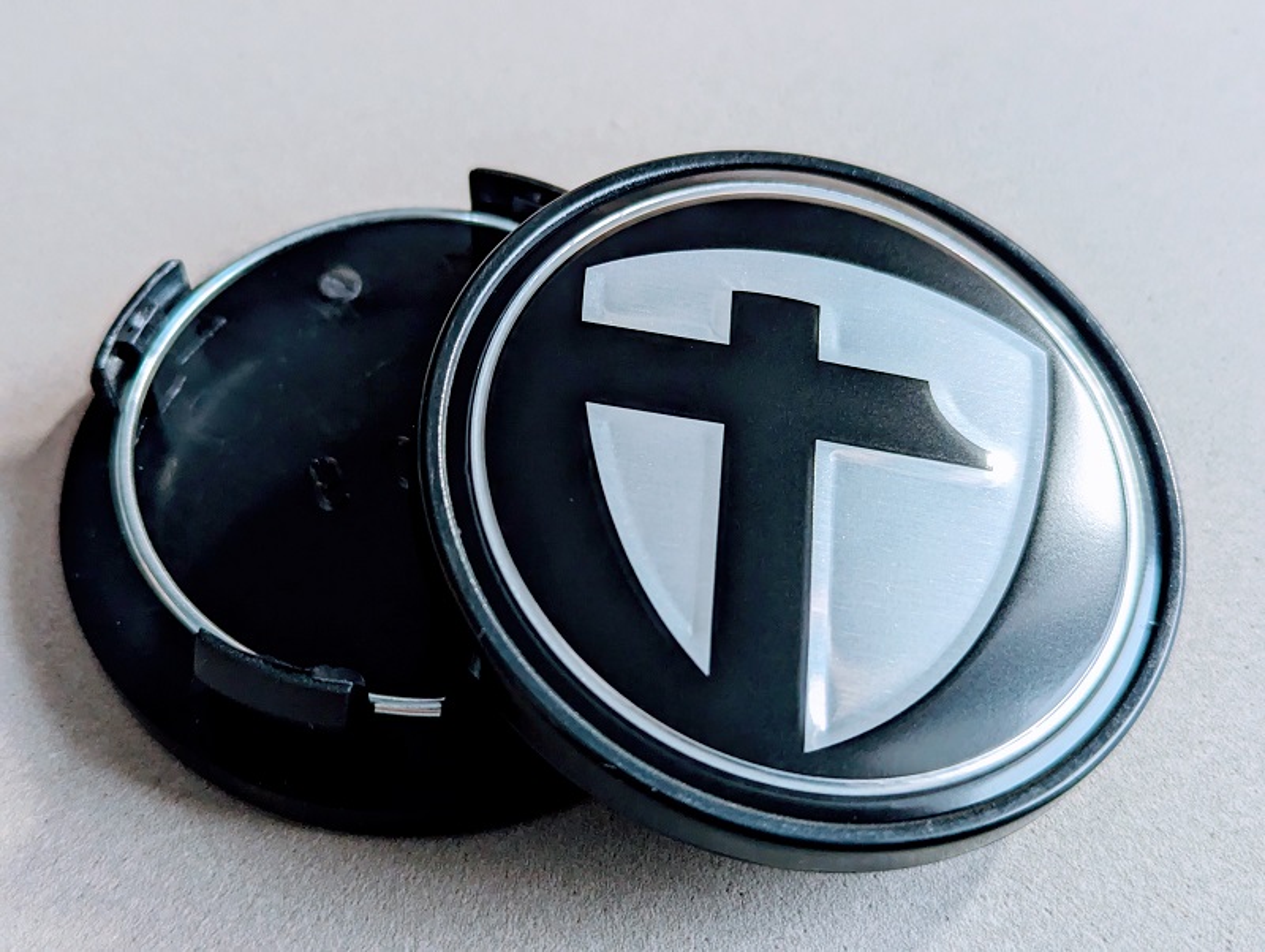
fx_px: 1756
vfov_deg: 30.3
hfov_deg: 39.6
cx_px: 632
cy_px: 476
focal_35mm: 48
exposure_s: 1/112
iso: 205
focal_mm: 6.81
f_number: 1.85
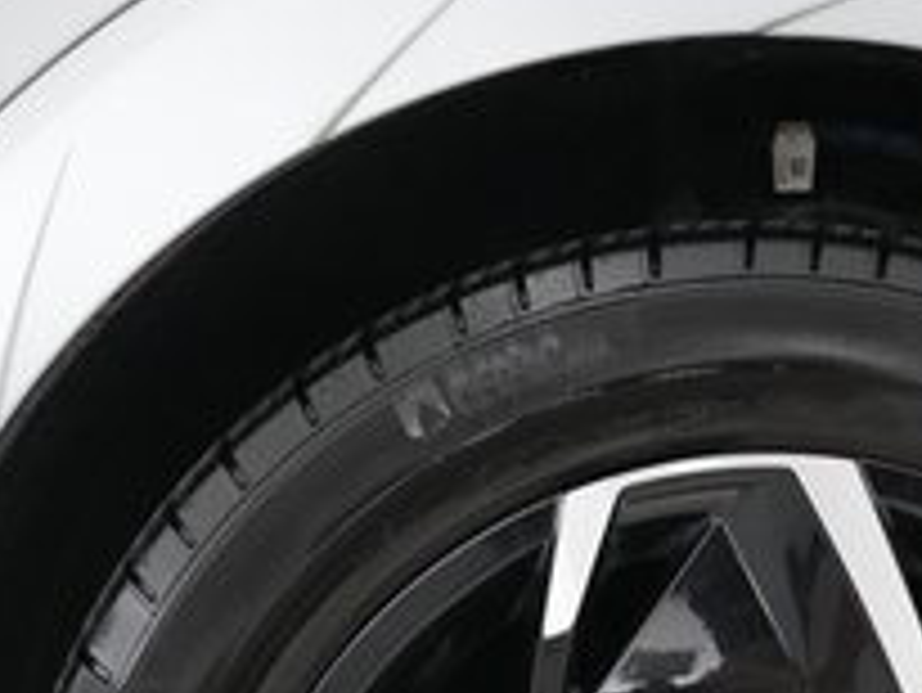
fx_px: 1919
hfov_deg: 26.4
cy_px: 896
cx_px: 774
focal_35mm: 72
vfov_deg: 19.0
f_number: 2.8
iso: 6400
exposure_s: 1/320
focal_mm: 24
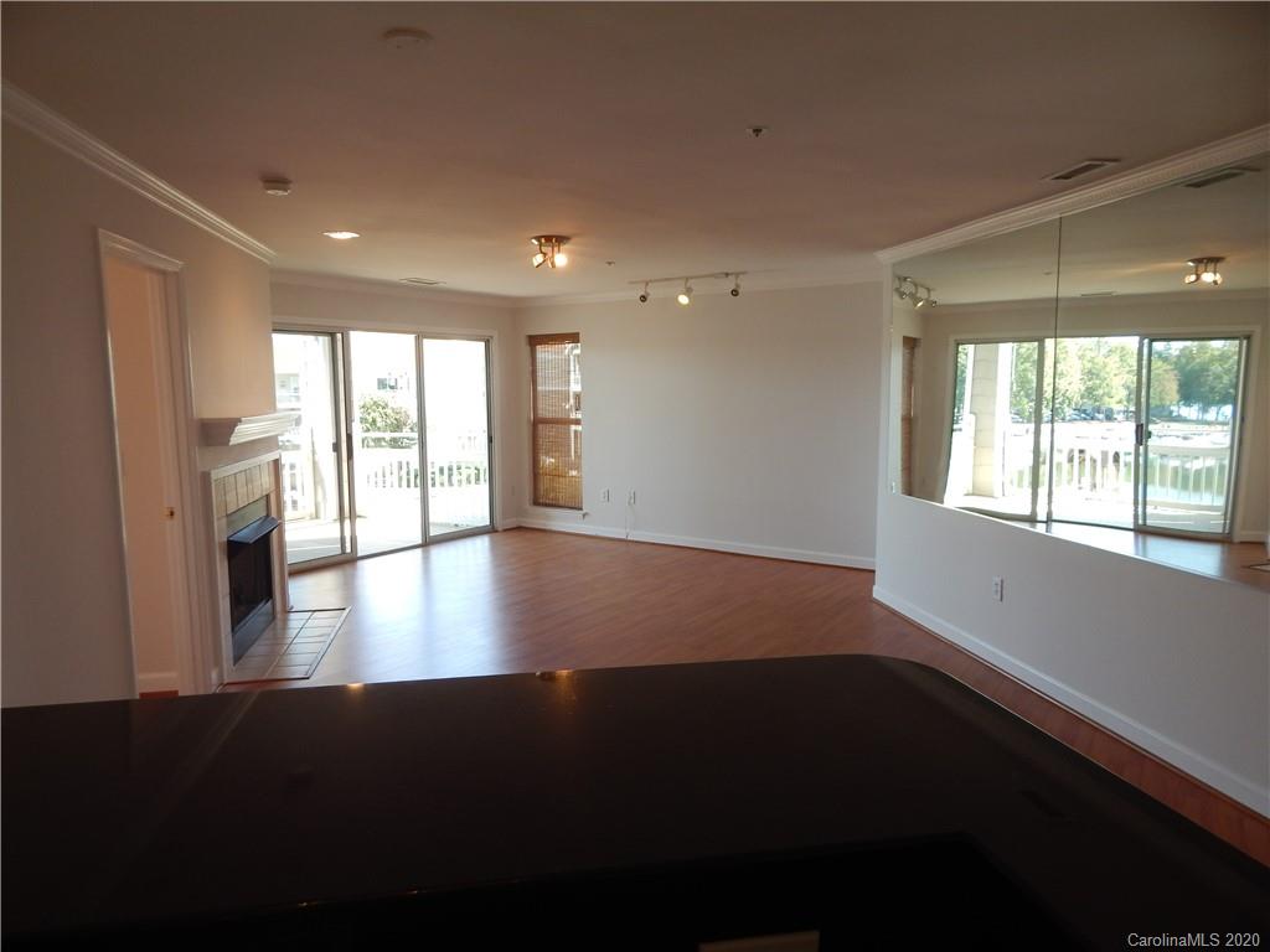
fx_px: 807
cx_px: 635
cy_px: 476
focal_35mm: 22
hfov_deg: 76.4
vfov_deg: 61.1
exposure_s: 1/100
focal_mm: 4
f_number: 3
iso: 125
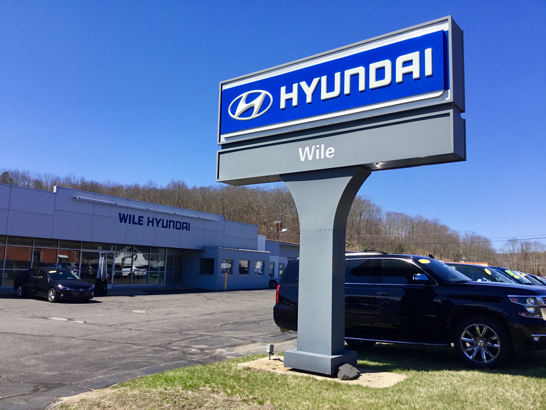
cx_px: 273
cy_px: 205
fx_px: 489
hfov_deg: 58.4
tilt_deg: +6.6
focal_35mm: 31
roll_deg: -1.3
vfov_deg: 45.4
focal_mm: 3.3
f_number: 2.4
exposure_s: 1/1359
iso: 25
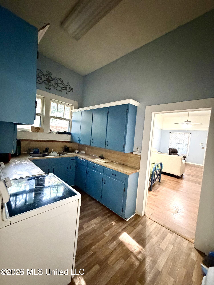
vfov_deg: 102.1
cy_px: 142
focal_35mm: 14
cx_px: 107
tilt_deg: -4.3
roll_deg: -4.9
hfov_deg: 85.7
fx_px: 115
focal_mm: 2.22
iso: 1000
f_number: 2.2
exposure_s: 1/40
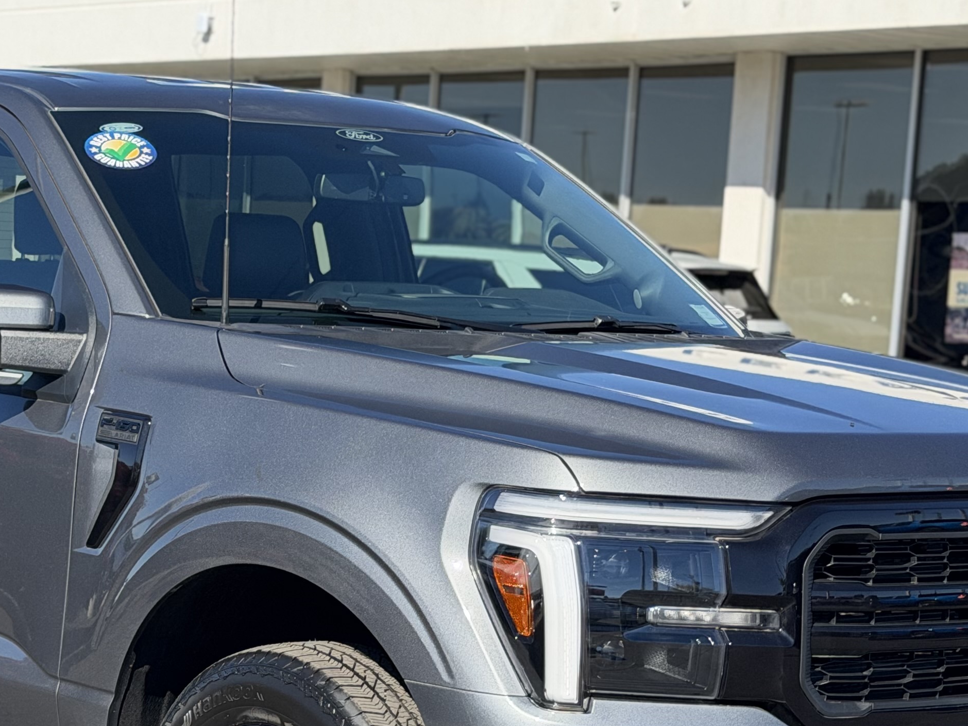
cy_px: 545
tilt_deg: -5.7
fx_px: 2880
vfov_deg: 14.3
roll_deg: -3.9
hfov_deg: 18.9
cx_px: 218
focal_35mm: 103
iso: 100
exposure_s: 1/3378
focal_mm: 6.76
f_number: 1.78
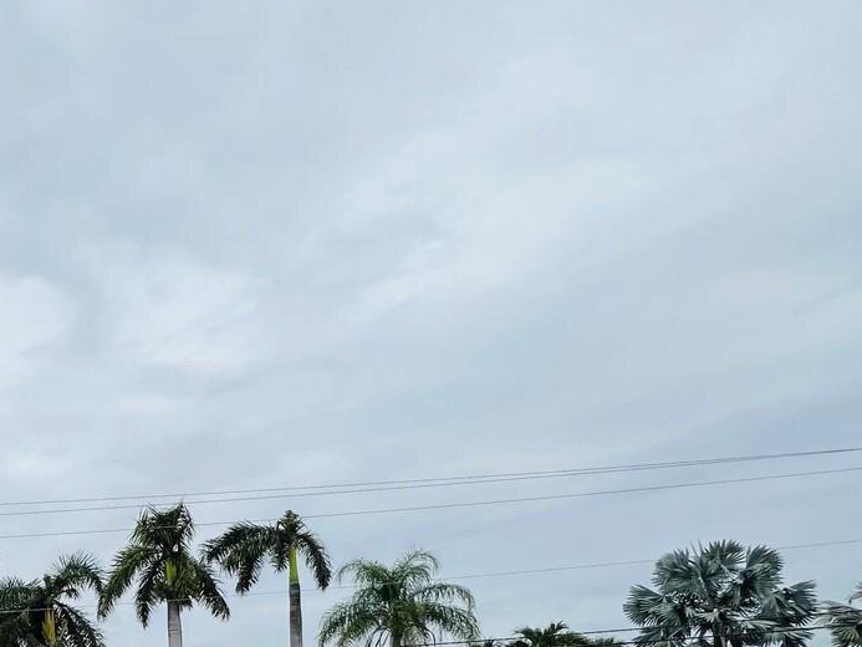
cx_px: -124
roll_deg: +0.6
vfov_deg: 39.5
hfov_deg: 43.4
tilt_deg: +6.3
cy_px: 688
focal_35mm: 30
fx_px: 747
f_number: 1.8
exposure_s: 1/2660
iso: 32
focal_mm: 1.57
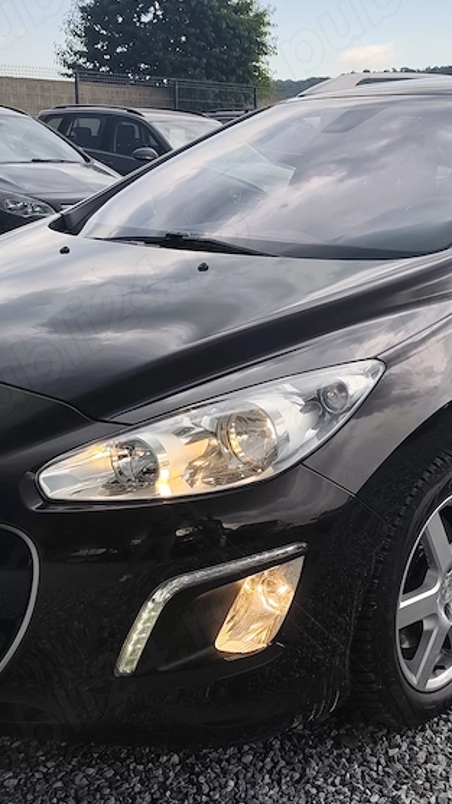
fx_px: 960
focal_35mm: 45
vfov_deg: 45.4
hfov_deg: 26.5
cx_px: 263
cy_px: 354
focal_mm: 6.19
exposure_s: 1/399
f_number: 1.65
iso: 50
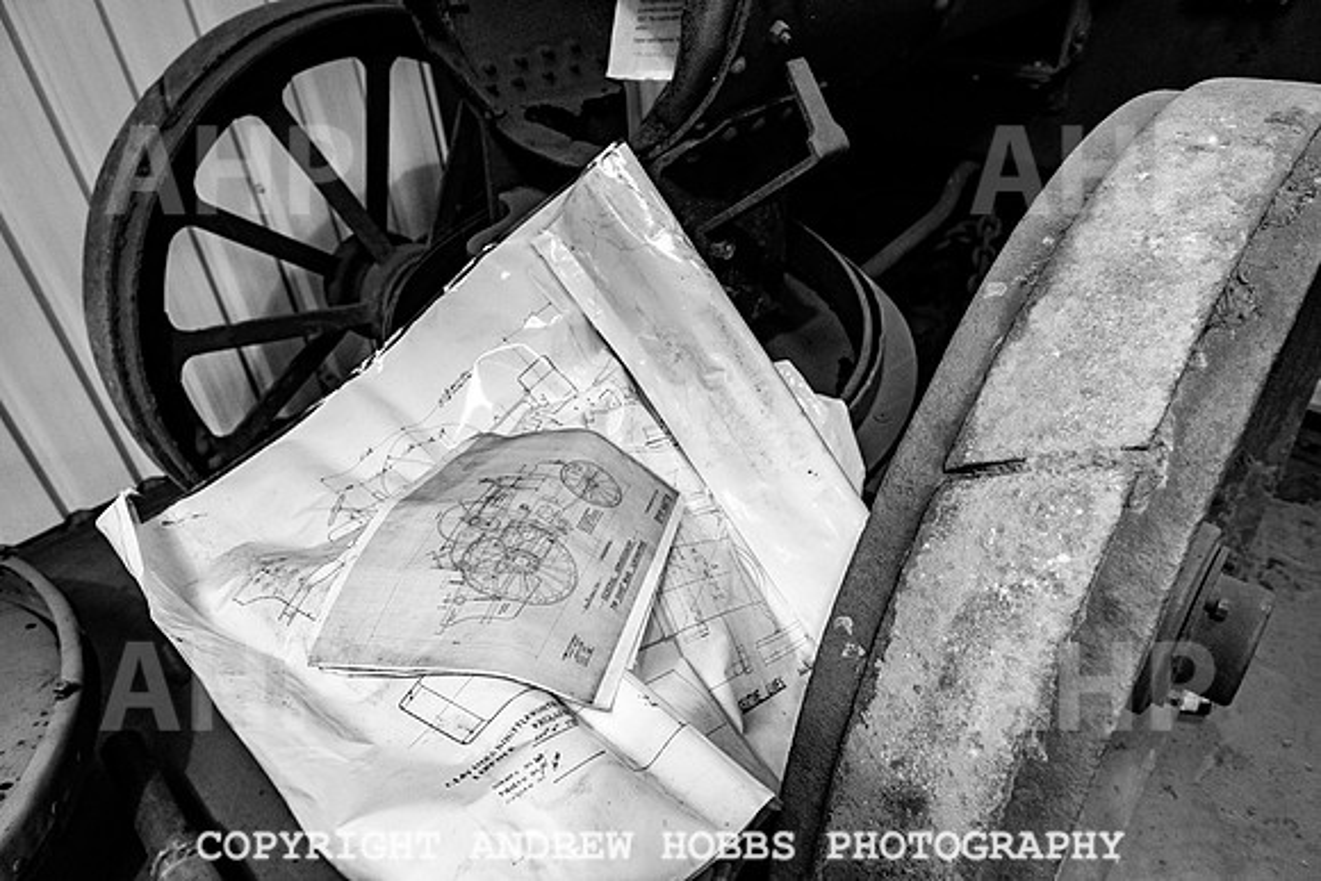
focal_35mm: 24
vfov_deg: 53.2
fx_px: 881
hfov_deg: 73.7
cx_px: 660
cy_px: 440
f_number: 4.5
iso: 1000
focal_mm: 24
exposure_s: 1/100
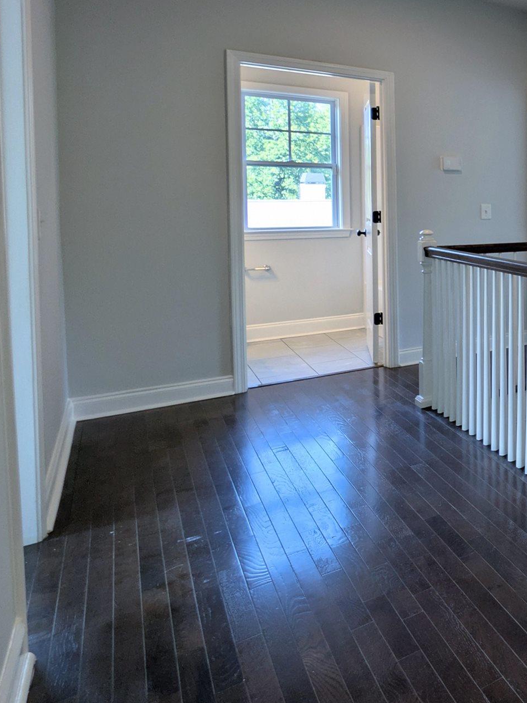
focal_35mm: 29
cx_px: 789
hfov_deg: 29.3
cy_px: 219
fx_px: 589
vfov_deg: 59.8
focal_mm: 2.23
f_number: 1.95
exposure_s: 1/120
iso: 61
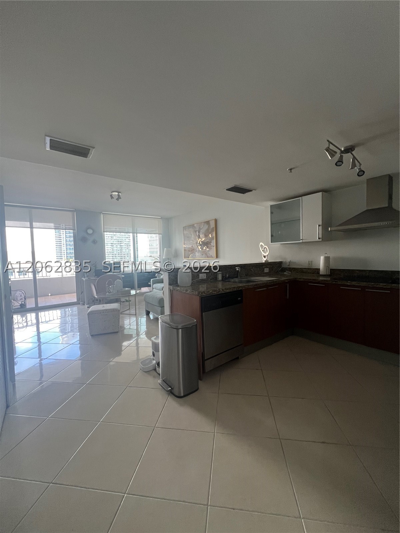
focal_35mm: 13
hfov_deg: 89.9
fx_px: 200
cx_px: 200
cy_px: 266
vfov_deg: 106.2
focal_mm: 1.57
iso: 250
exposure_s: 1/83
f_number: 1.8
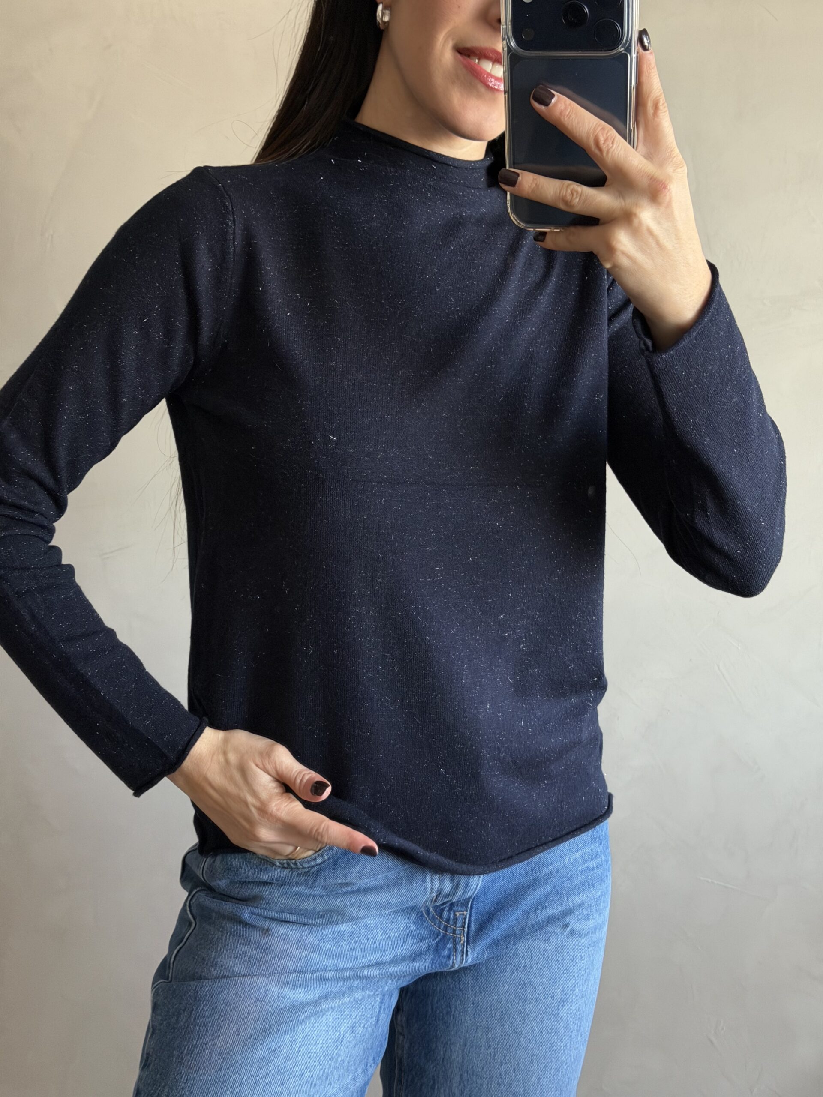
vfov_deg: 39.7
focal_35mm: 48
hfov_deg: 30.3
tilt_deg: -27.0
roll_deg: -1.9
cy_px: 548
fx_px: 1522
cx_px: 412
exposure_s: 1/40
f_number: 1.78
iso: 320
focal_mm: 6.76
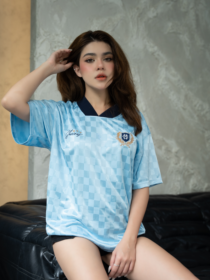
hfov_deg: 25.0
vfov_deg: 32.9
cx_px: 103
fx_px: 474
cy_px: 151
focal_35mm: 59
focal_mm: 49.5
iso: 320
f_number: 3.2
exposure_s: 1/200
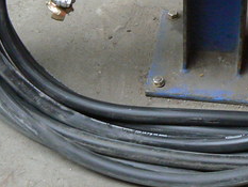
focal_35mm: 116
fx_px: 831
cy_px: 26
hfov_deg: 16.8
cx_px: 199
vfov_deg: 12.7
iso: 200
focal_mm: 6.2
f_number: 2.8
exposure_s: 1/25
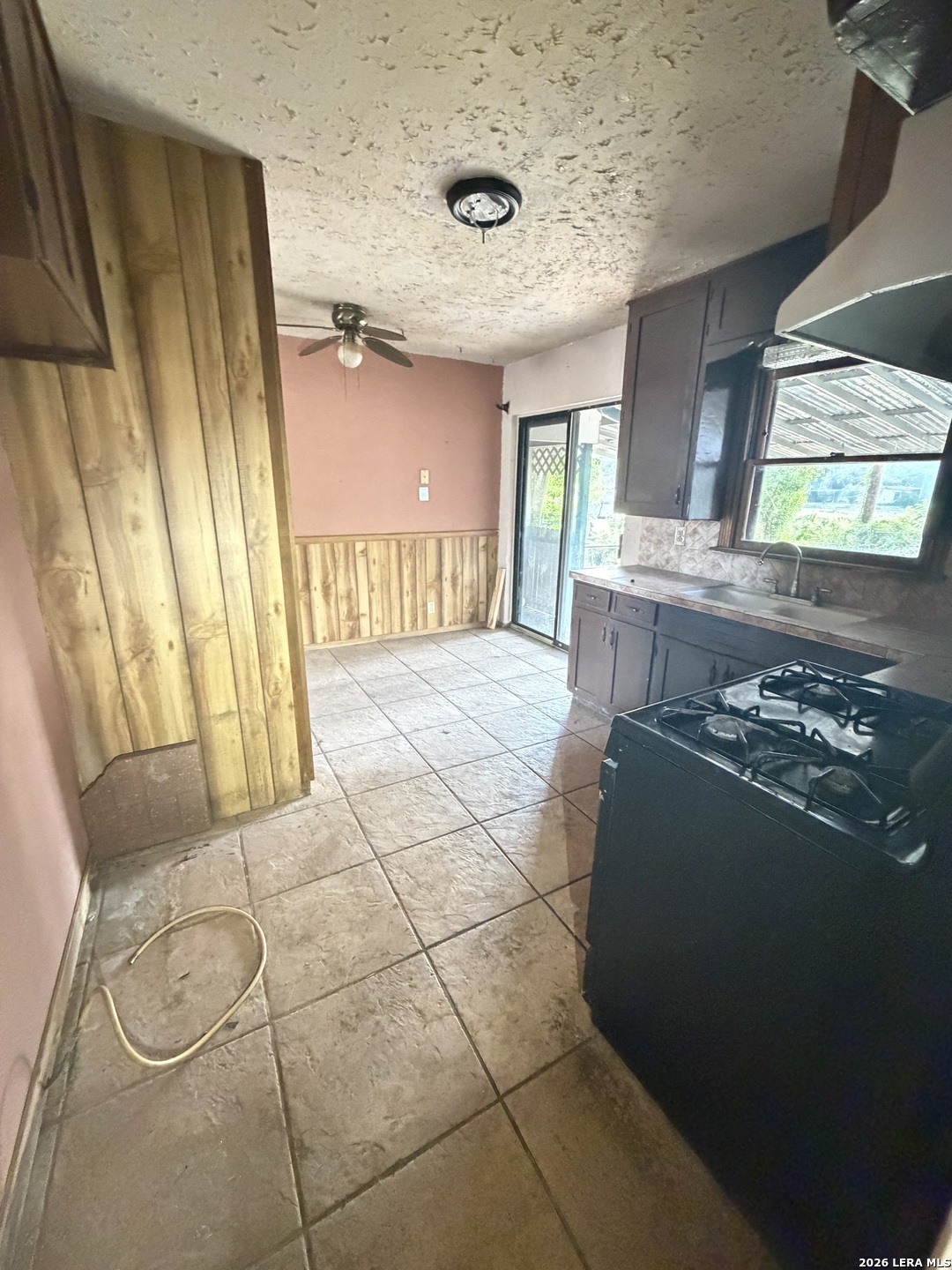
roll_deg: -0.9
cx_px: 476
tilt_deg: -15.8
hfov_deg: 85.7
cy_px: 635
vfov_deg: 102.1
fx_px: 513
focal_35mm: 14
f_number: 2.2
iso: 1250
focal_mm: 2.22
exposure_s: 1/57
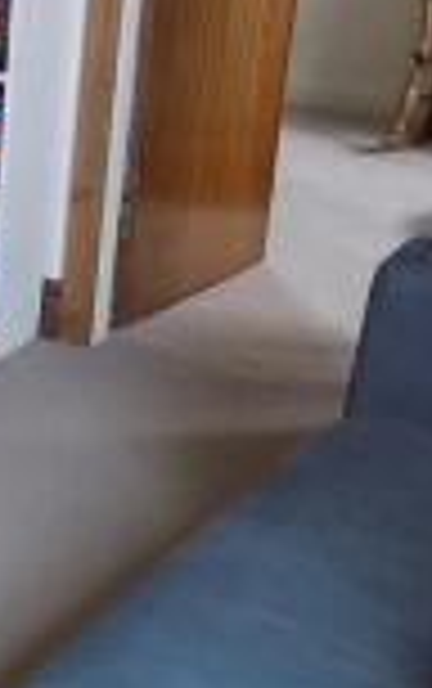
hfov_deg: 11.9
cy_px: 142
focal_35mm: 93
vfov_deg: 22.0
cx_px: -551
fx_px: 1747
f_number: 3.1
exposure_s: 1/30
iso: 360
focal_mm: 4
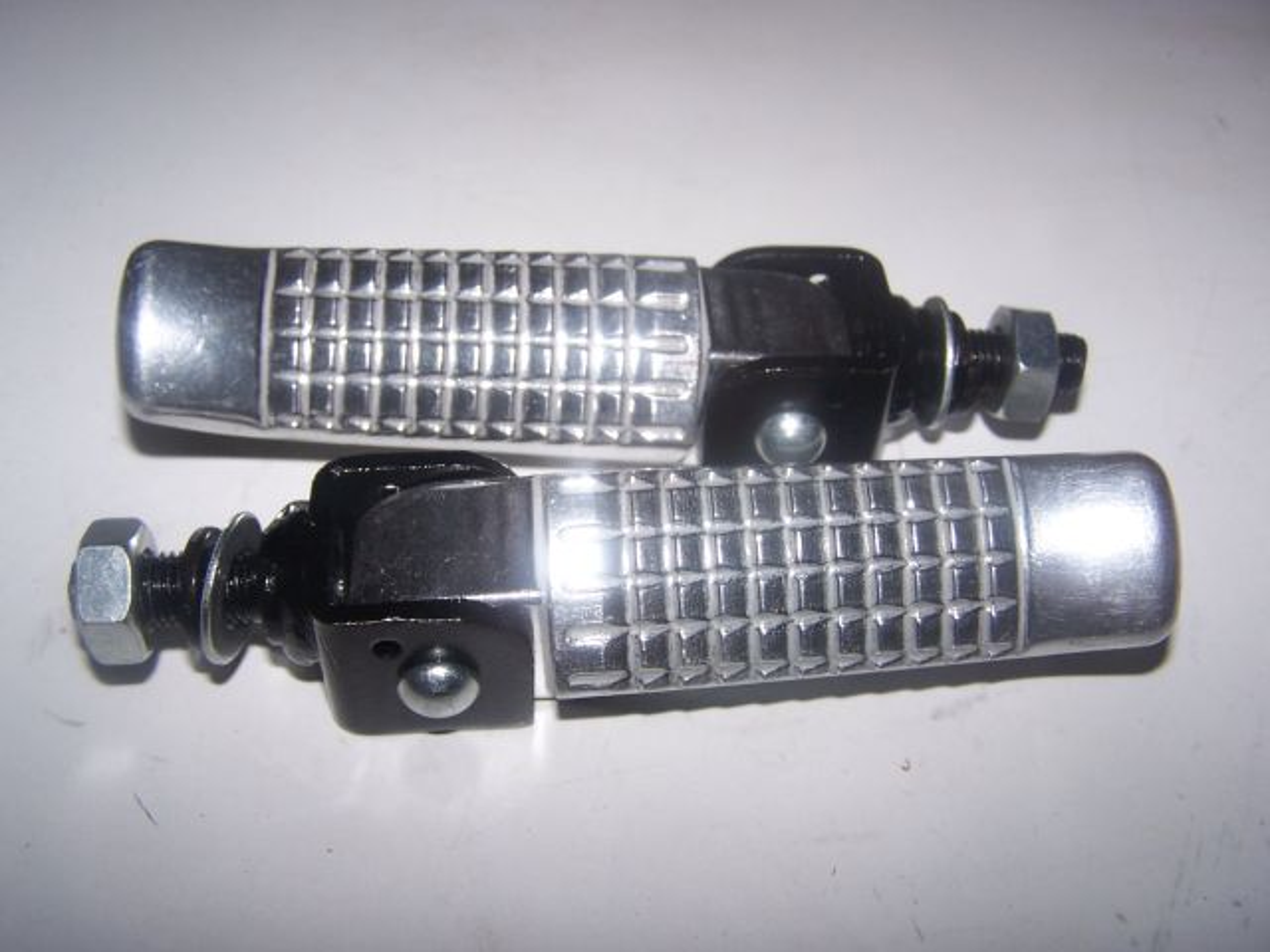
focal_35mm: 38
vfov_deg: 37.7
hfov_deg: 49.0
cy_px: 476
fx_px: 1394
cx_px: 635
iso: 80
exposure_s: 1/60
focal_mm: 6.3
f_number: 2.8
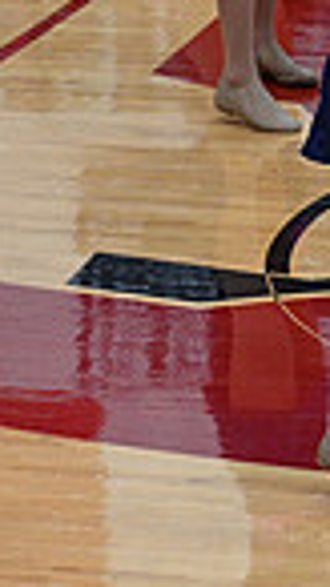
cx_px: 1026
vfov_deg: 4.1
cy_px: -30
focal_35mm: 521
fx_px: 8114
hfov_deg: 2.3
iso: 4000
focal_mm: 125
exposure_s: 1/400
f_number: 4
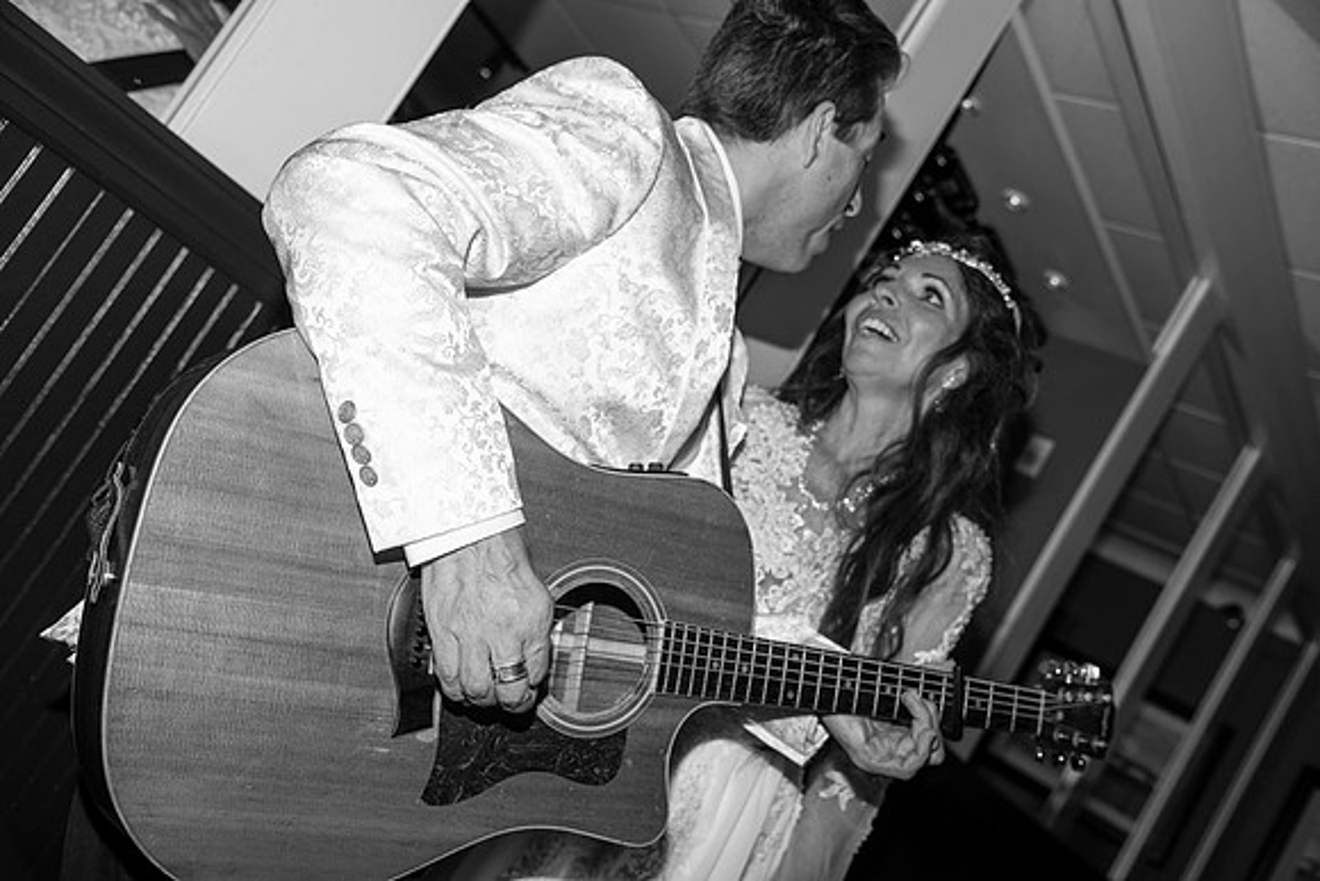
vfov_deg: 35.1
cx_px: 660
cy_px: 440
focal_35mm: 38
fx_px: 1394
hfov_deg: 50.7
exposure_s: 1/200
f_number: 4.5
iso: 100
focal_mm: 38
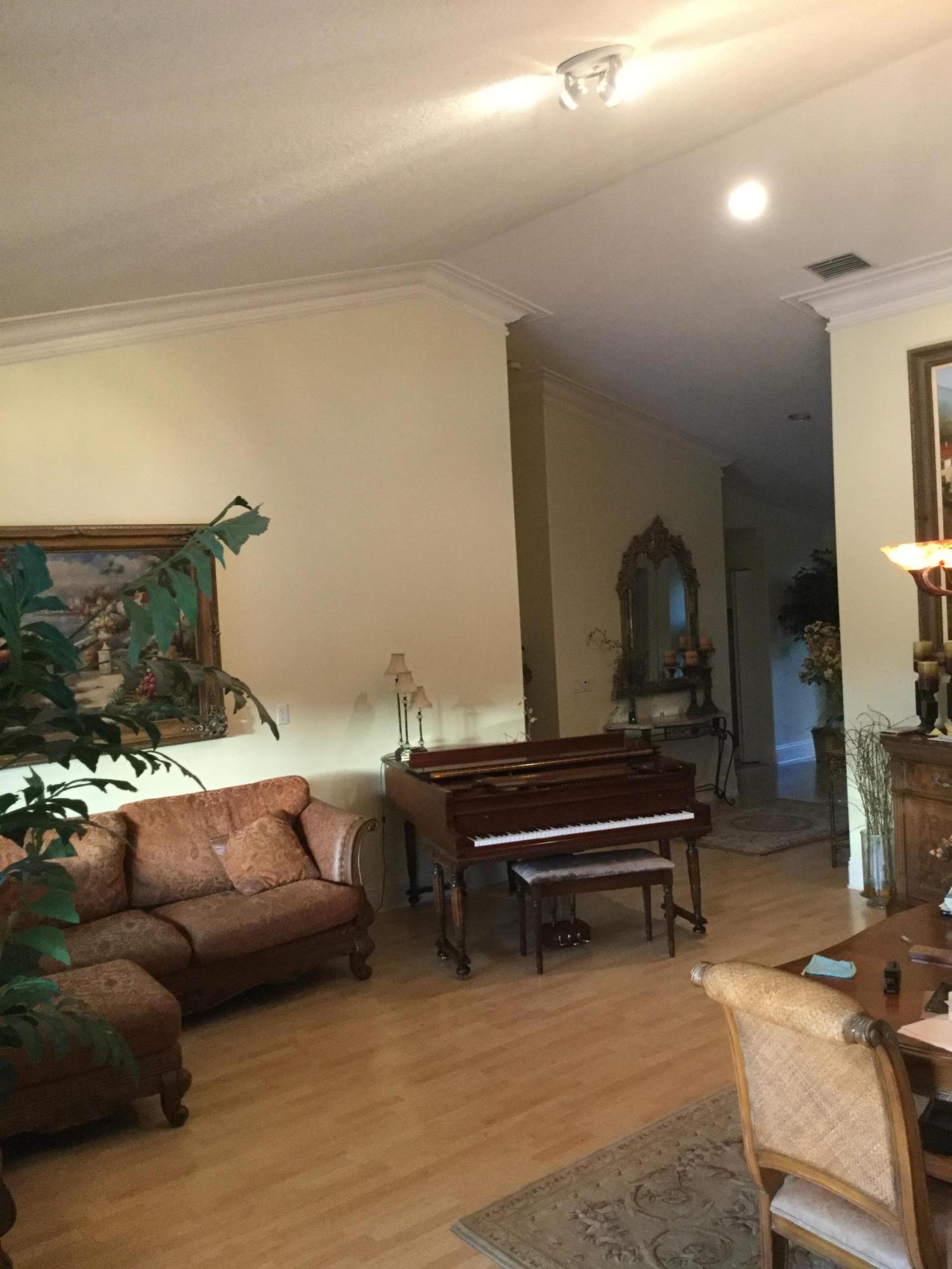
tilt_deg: -1.0
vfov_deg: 58.4
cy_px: 634
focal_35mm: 31
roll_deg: +2.1
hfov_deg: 45.4
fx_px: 1137
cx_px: 476
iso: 200
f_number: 2.4
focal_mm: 3.3
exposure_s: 1/20
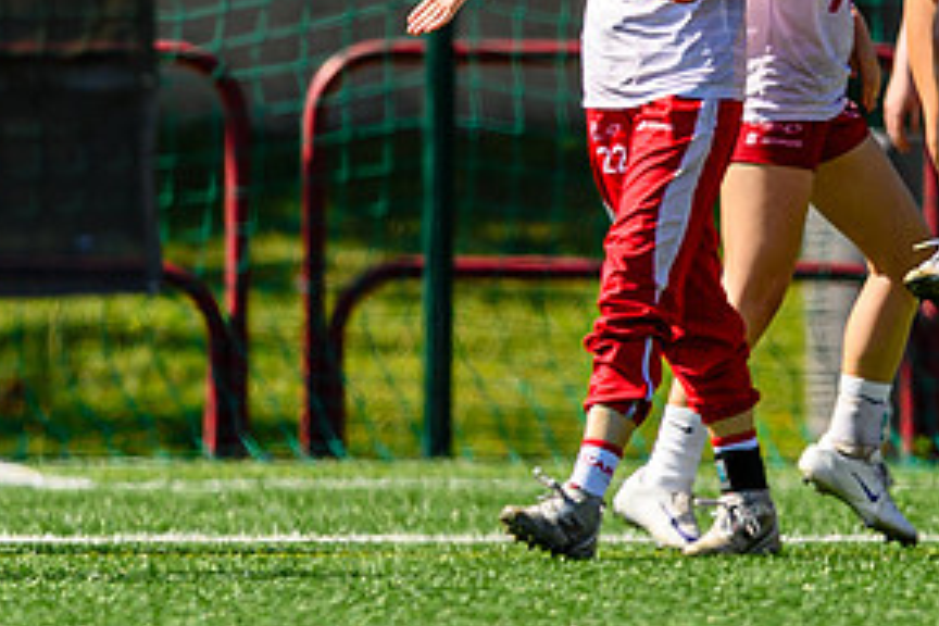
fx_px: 44443
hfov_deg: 1.2
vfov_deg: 0.8
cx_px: 978
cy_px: 243
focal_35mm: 1704
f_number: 3.2
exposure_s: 1/1600
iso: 100
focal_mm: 400
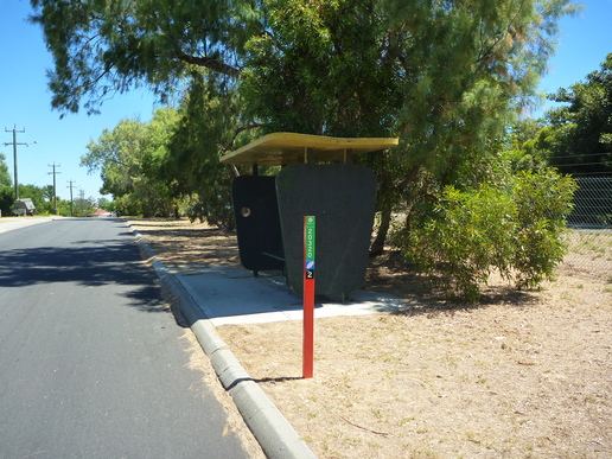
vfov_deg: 49.7
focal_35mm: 28
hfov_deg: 63.4
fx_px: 495
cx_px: 306
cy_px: 230
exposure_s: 1/500
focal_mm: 4.9
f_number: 3.3
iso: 125
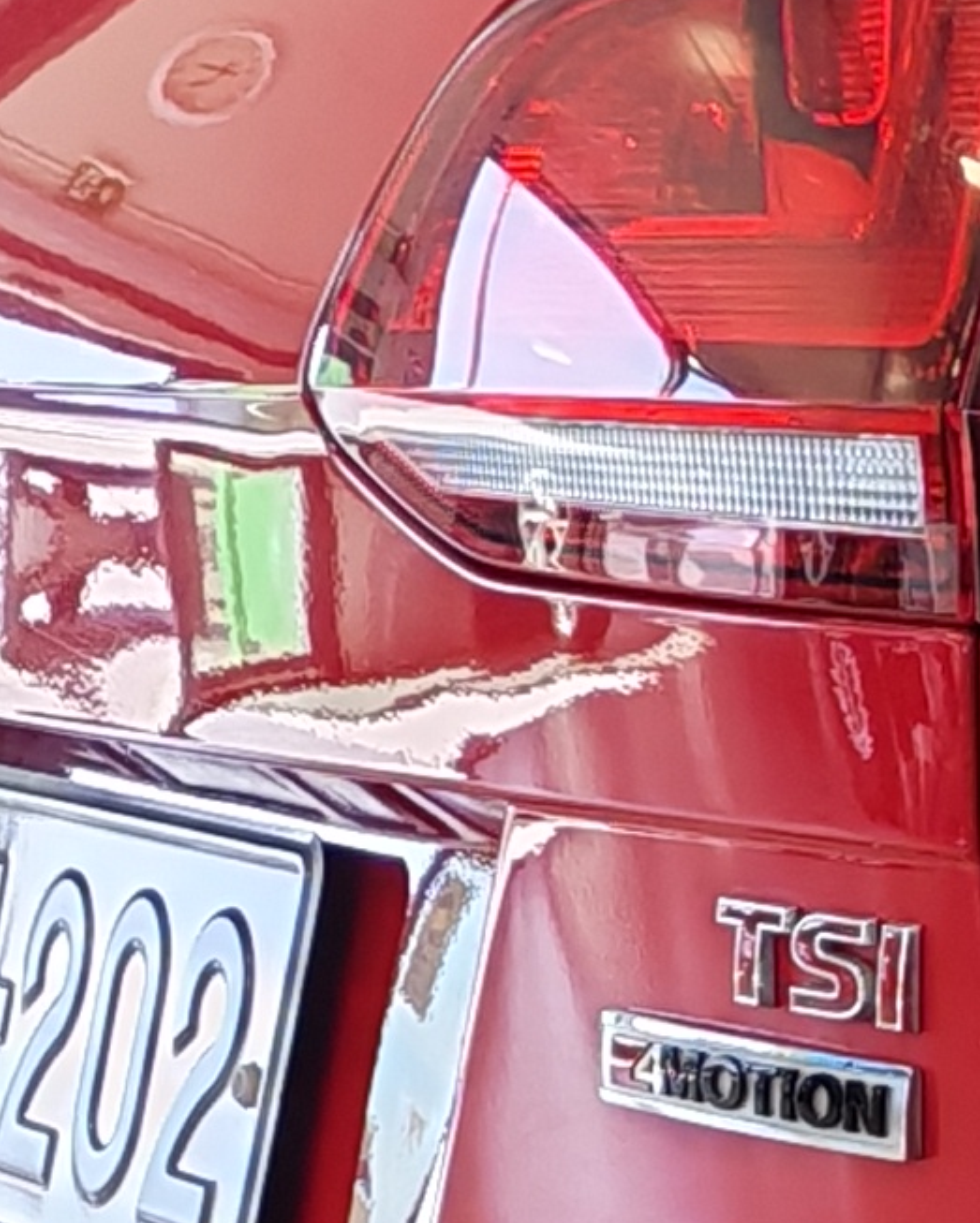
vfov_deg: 9.1
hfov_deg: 7.3
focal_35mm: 202
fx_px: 7318
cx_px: 2121
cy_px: 2268
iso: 160
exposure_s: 1/100
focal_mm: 6.12
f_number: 1.9
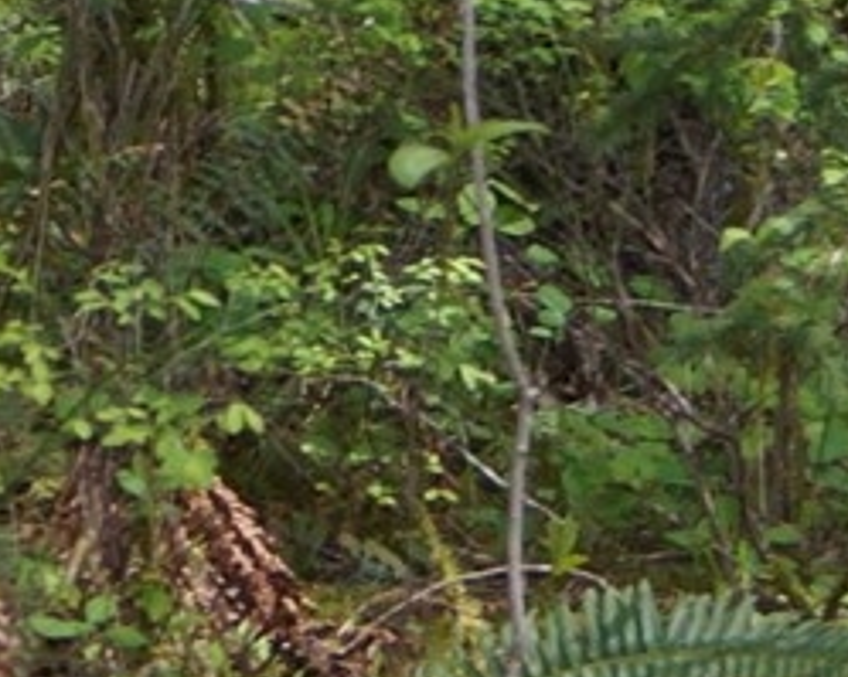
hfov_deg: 5.6
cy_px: -1169
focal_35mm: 336
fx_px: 8435
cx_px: -766
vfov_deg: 4.5
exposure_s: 1/160
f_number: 4.5
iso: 320
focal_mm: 35
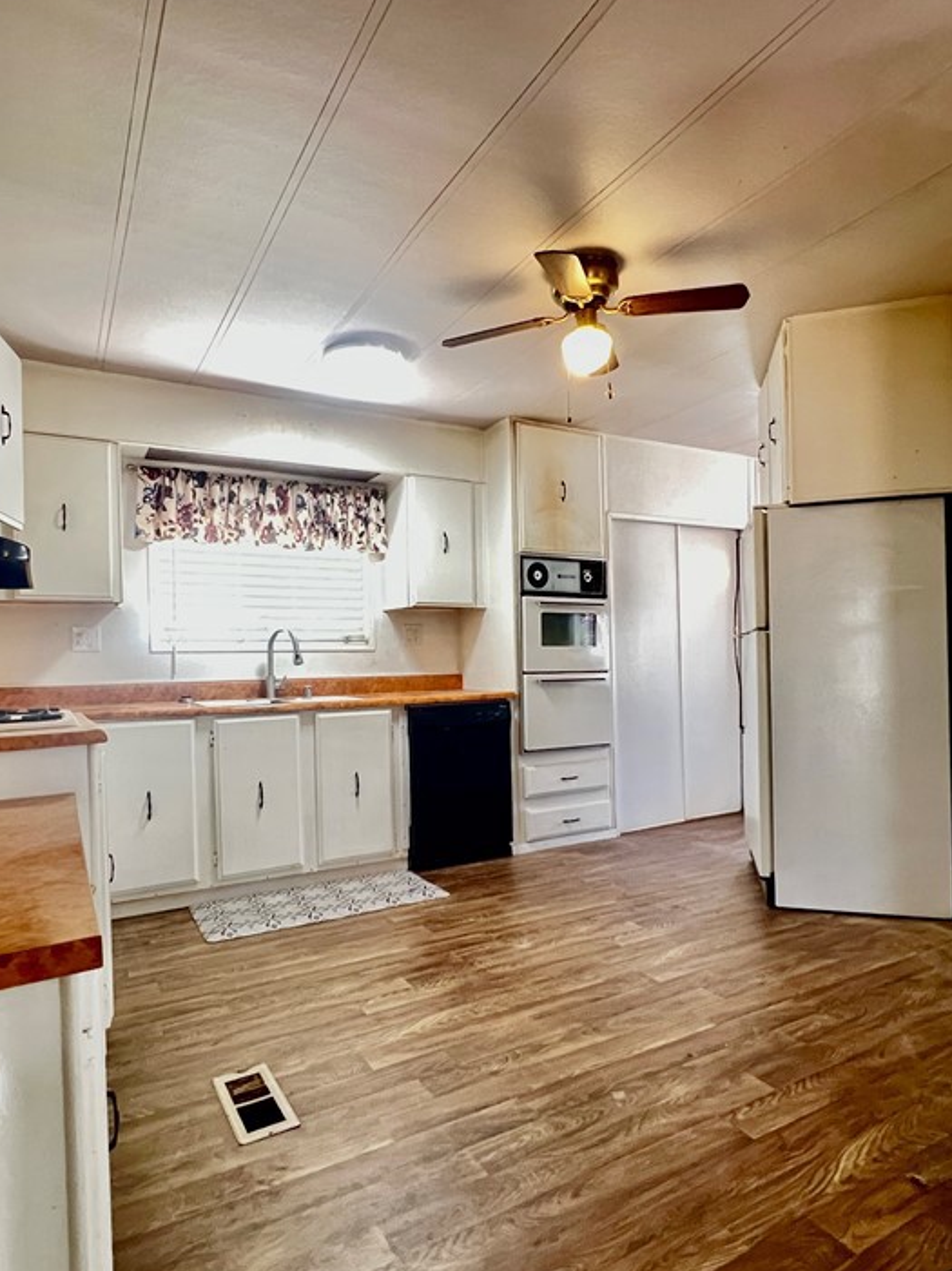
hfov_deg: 68.6
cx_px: 464
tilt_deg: -0.8
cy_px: 667
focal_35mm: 19
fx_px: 697
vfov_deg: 84.6
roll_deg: +0.5
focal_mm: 1.57
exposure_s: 1/60
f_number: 1.8
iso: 500
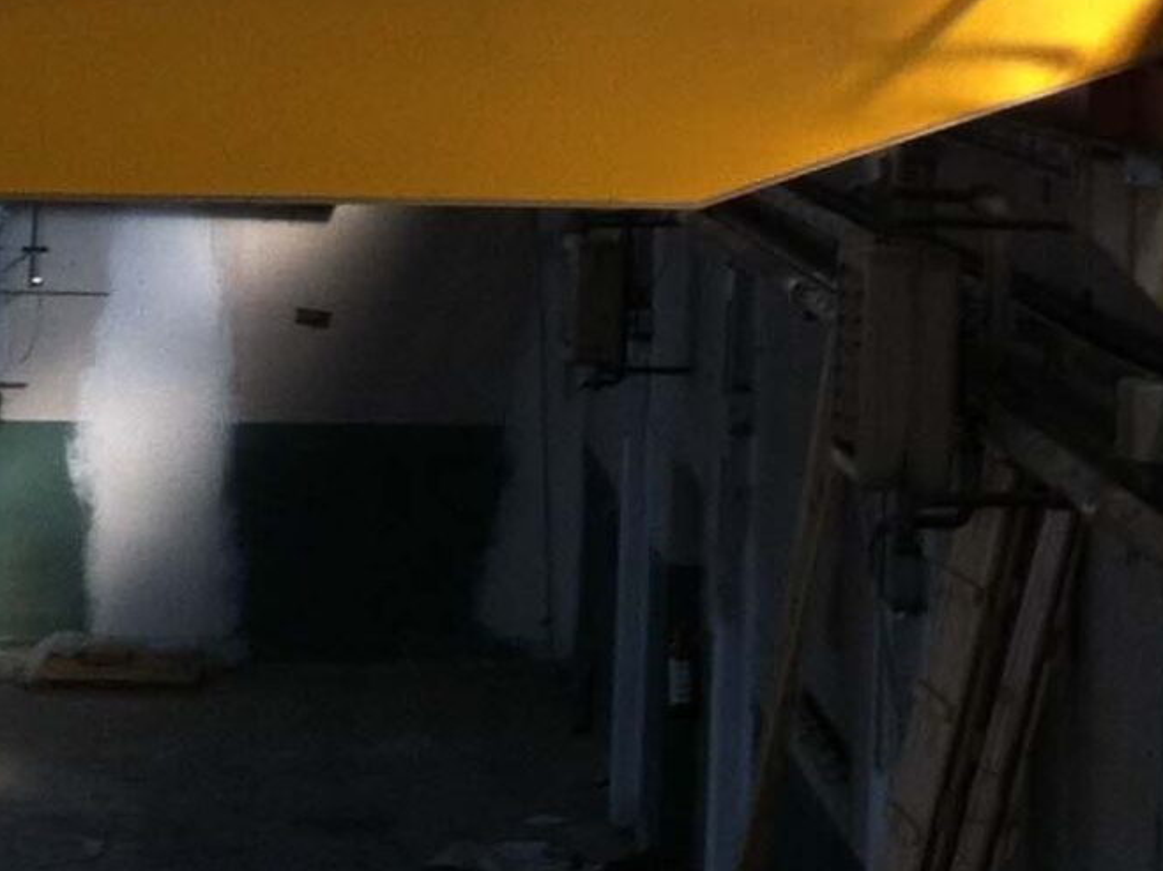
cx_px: 788
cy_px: -677
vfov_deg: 10.3
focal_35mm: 136
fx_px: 4568
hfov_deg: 14.5
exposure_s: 1/120
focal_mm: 3.85
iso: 100
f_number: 2.8
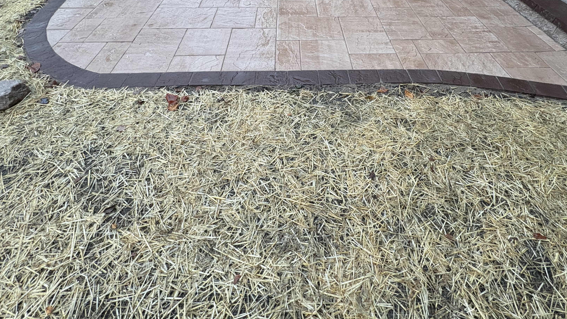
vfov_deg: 54.8
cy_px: 69
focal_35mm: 19
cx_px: 306
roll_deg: -3.5
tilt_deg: -40.6
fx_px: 286
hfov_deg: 89.4
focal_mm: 2.22
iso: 200
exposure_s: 1/61
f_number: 2.2
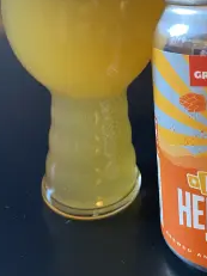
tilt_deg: -20.4
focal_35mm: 45
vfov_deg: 40.6
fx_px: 359
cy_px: 62
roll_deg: +1.5
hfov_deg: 31.7
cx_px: 148
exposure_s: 1/50
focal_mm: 4.25
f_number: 1.8
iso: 320
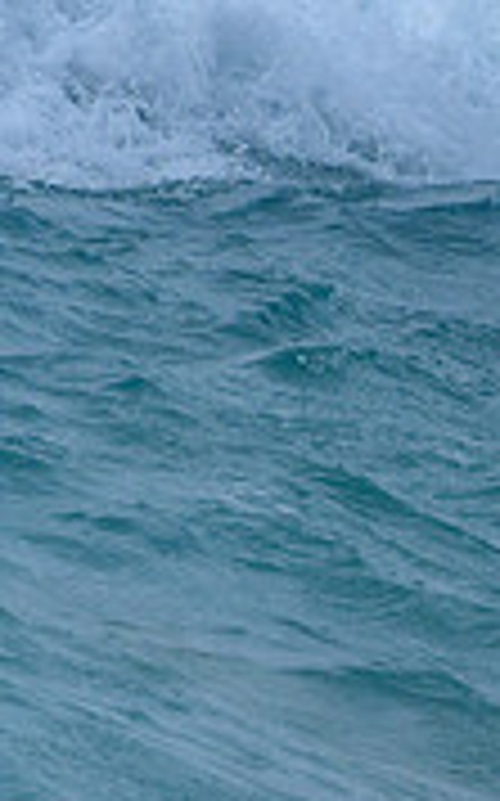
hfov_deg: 0.7
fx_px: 39985
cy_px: 231
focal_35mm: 1831
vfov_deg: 1.1
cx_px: 1130
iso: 500
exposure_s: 1/2000
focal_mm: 400
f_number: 8
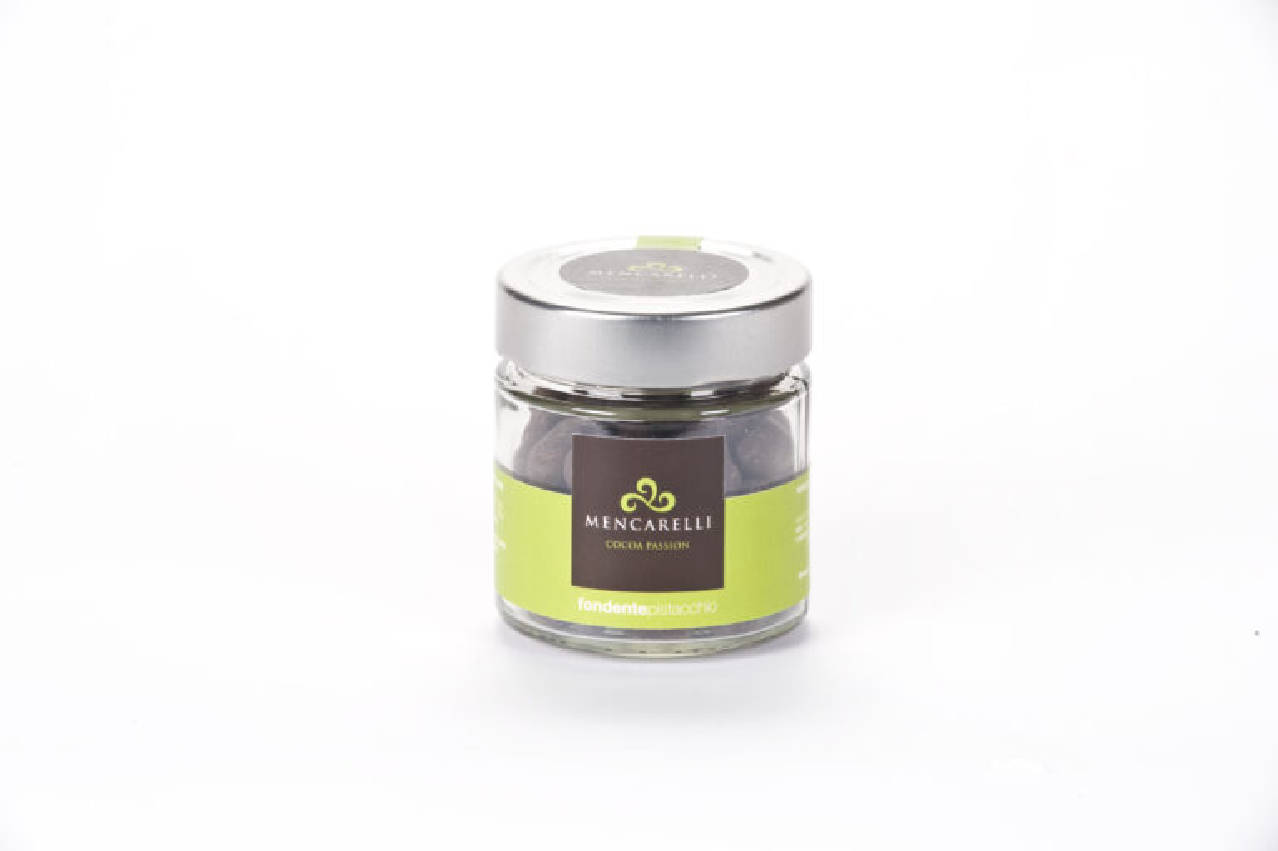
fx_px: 5144
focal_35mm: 145
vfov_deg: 9.4
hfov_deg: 14.2
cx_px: 639
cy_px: 426
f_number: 22
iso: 125
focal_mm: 145
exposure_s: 1/125
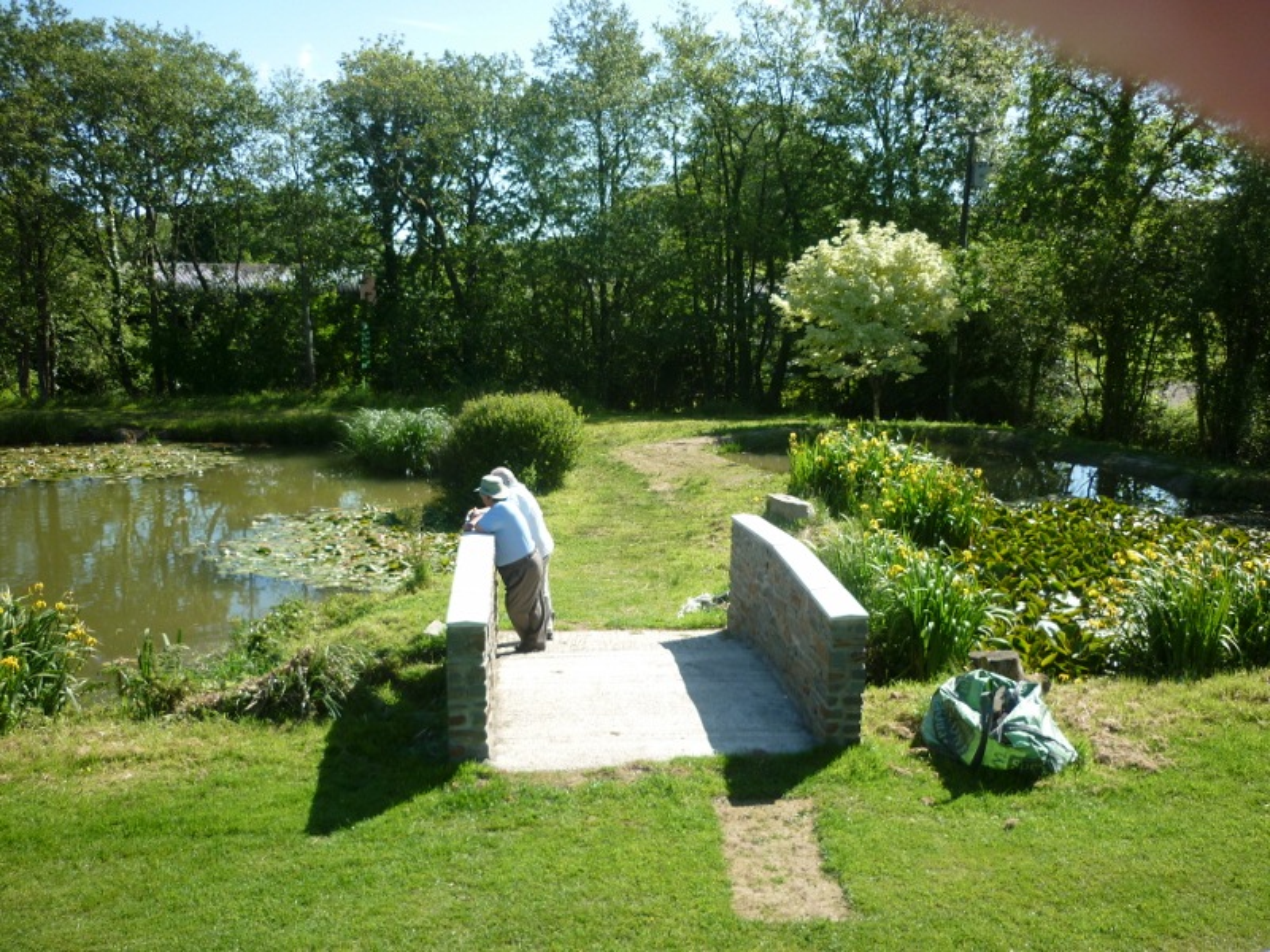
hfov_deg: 55.4
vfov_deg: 42.9
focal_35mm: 33
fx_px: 1211
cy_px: 476
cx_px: 635
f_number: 2.8
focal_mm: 5.5
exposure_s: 1/640
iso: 80
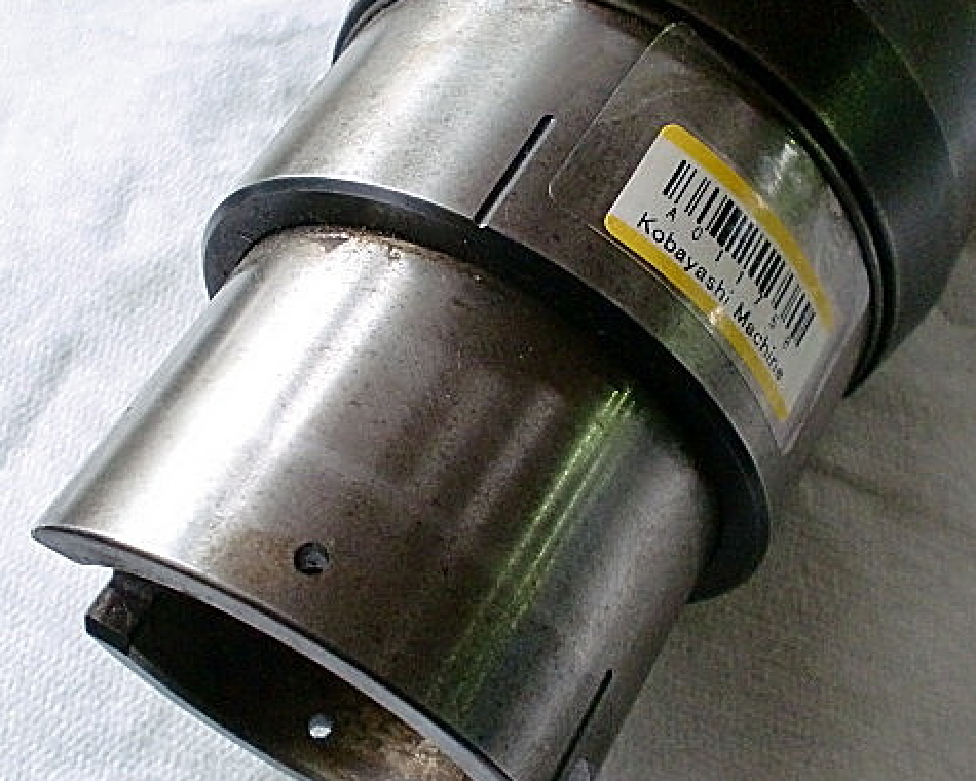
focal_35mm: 46
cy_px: 489
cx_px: 555
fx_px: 1329
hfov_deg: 40.3
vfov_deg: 32.6
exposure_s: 1/60
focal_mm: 6.3
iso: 640
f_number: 3.1
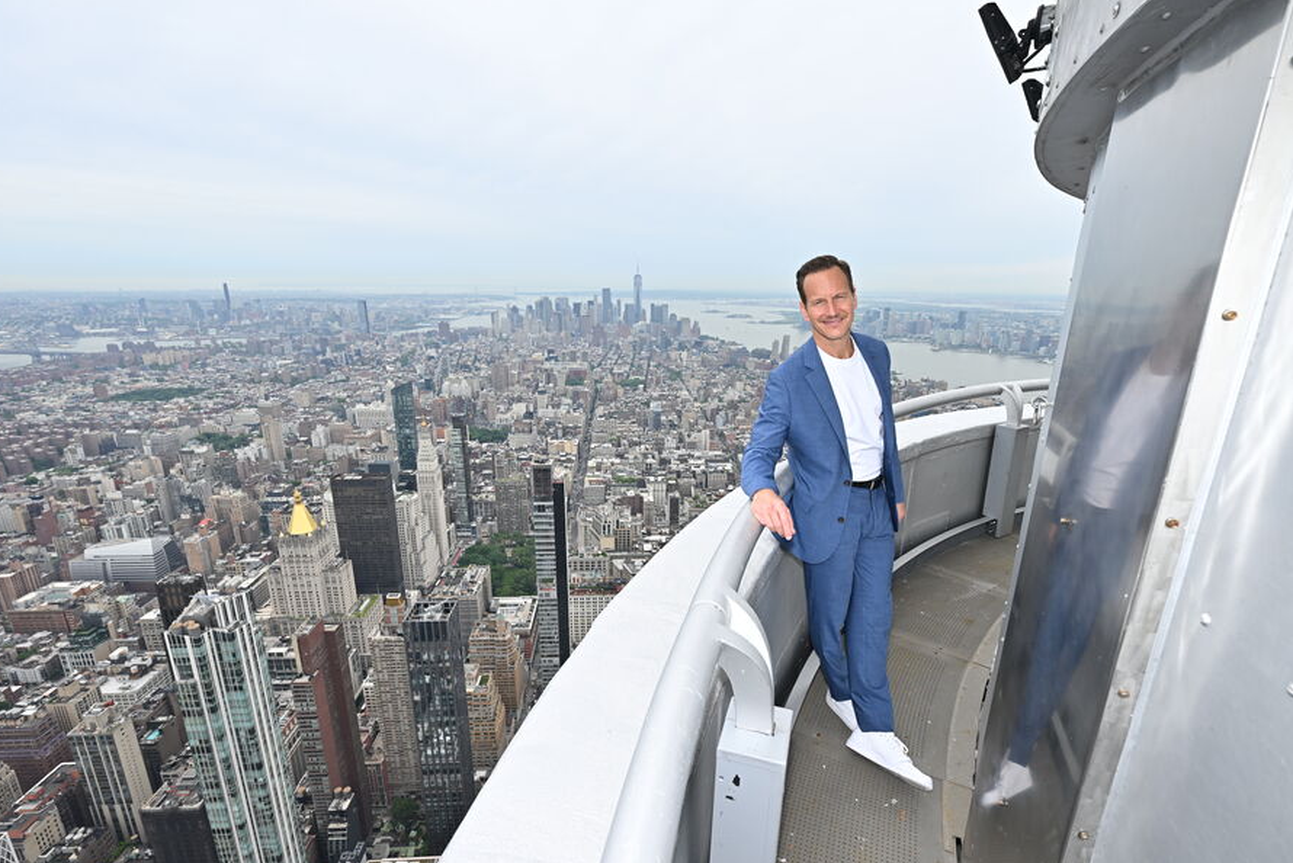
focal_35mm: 17
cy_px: 455
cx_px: 670
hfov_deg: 94.8
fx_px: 594
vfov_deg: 71.9
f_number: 6.3
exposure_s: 1/200
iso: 64
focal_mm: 15.5
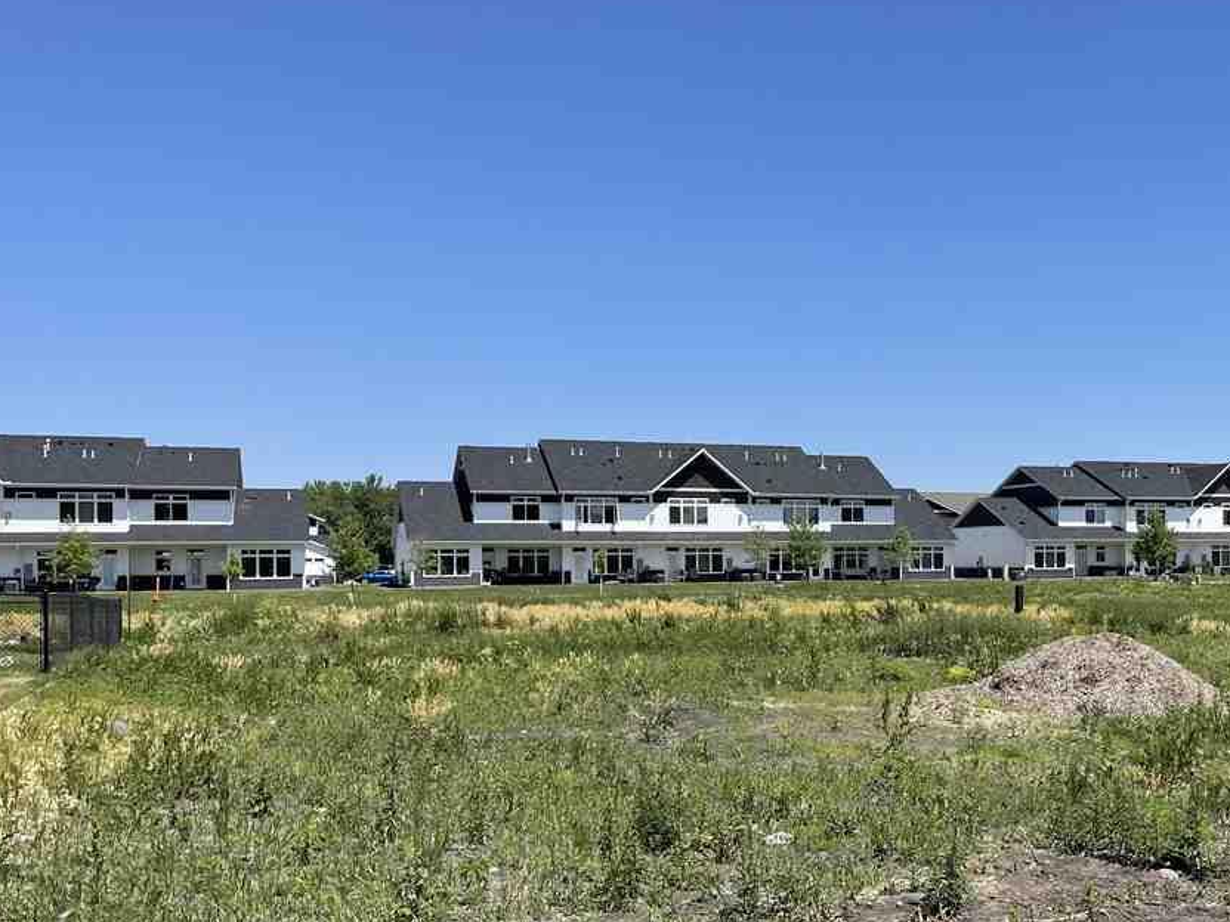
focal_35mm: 40
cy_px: 550
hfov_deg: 45.1
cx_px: 931
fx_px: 1421
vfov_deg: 35.8
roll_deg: +0.1
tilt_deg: +1.1
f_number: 1.6
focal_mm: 4.2
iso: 32
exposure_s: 1/3610
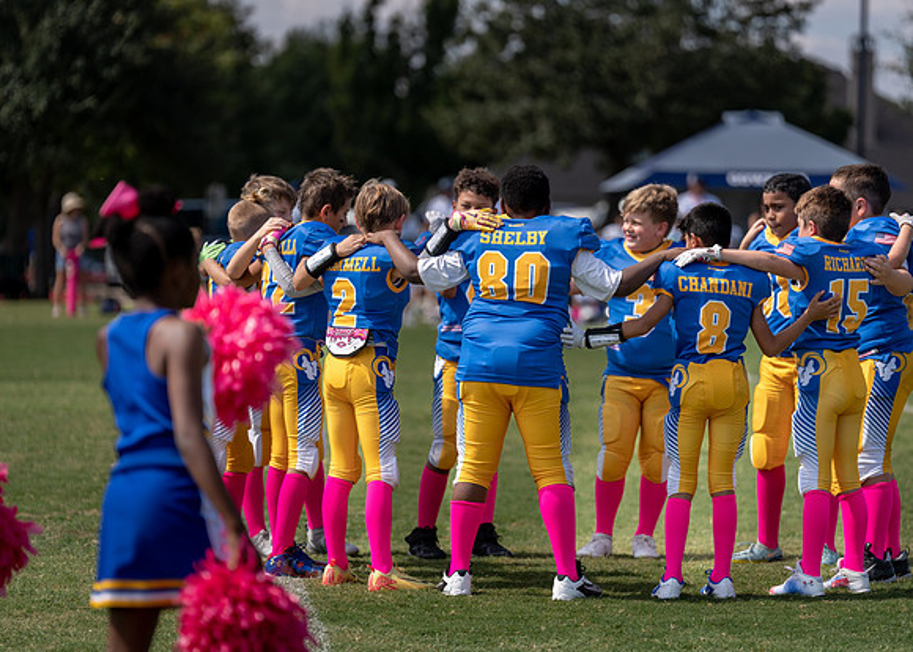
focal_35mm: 163
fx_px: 4238
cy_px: 326
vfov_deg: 8.8
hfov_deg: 12.3
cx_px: 456
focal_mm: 156
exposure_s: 1/2000
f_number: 2.8
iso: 100
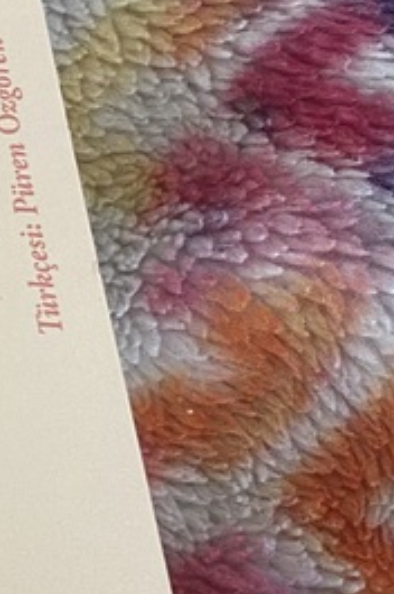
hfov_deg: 12.9
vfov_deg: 21.7
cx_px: -363
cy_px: 345
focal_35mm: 94
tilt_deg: -68.5
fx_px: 1547
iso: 125
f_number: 1.8
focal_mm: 4.25
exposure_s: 1/72
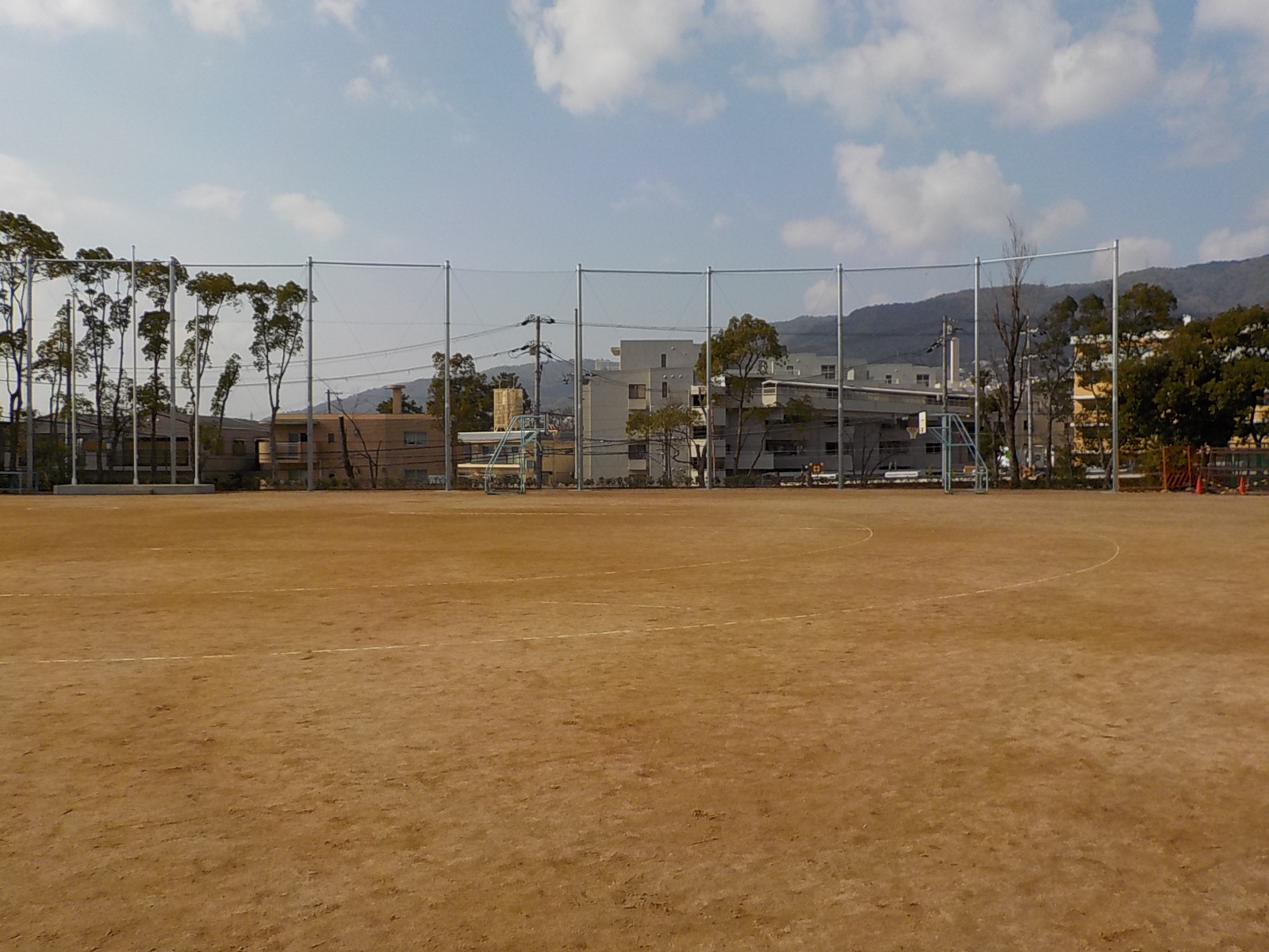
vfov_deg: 46.8
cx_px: 634
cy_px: 476
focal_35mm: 30
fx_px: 1100
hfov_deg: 60.0
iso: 125
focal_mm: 4.1
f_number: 3.3
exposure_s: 1/2000
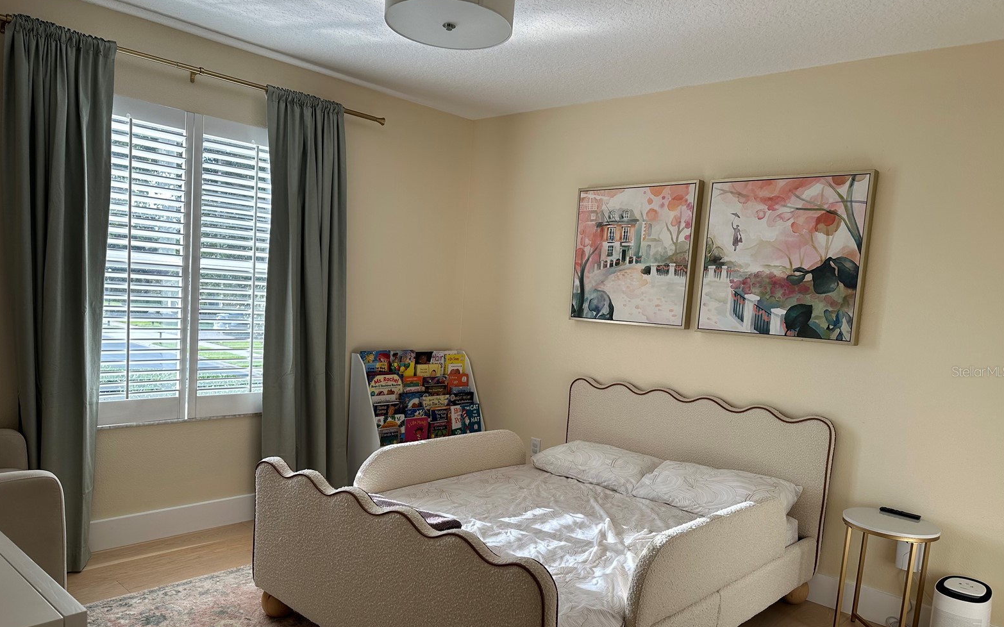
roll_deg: -3.9
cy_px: 371
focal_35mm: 26
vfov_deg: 47.3
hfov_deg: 70.4
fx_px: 711
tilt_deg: -6.9
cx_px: 499
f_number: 1.78
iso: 80
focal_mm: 6.86
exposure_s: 1/419
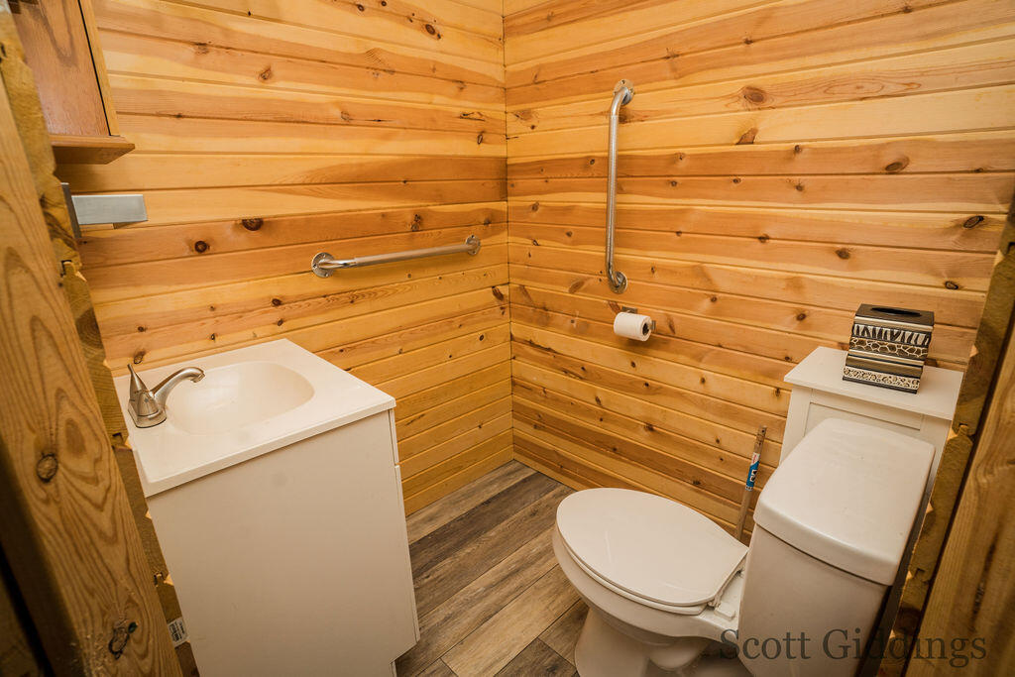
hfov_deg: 93.3
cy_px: 338
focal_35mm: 17
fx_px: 479
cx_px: 508
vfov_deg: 70.5
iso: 500
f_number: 5.6
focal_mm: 17
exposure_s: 1/160
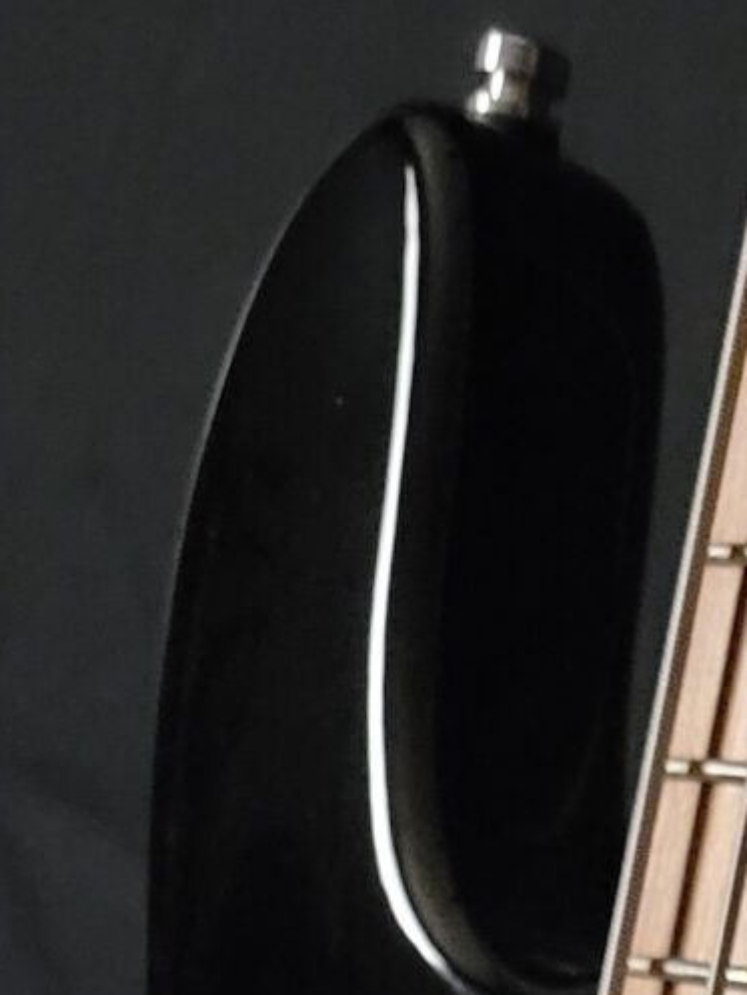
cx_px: 877
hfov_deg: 10.9
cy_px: 2368
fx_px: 3854
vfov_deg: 12.0
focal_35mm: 134
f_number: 1.8
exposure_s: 1/15
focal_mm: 5.4
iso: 1250
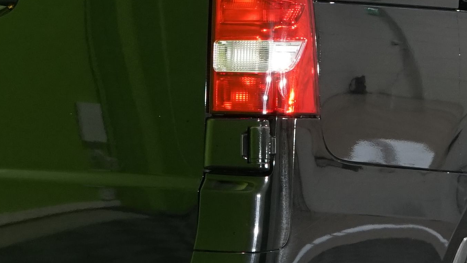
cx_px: 284
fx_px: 2291
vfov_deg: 6.5
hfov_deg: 11.6
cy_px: -15
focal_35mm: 185
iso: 1000
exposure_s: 1/30
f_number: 5.6
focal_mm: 40
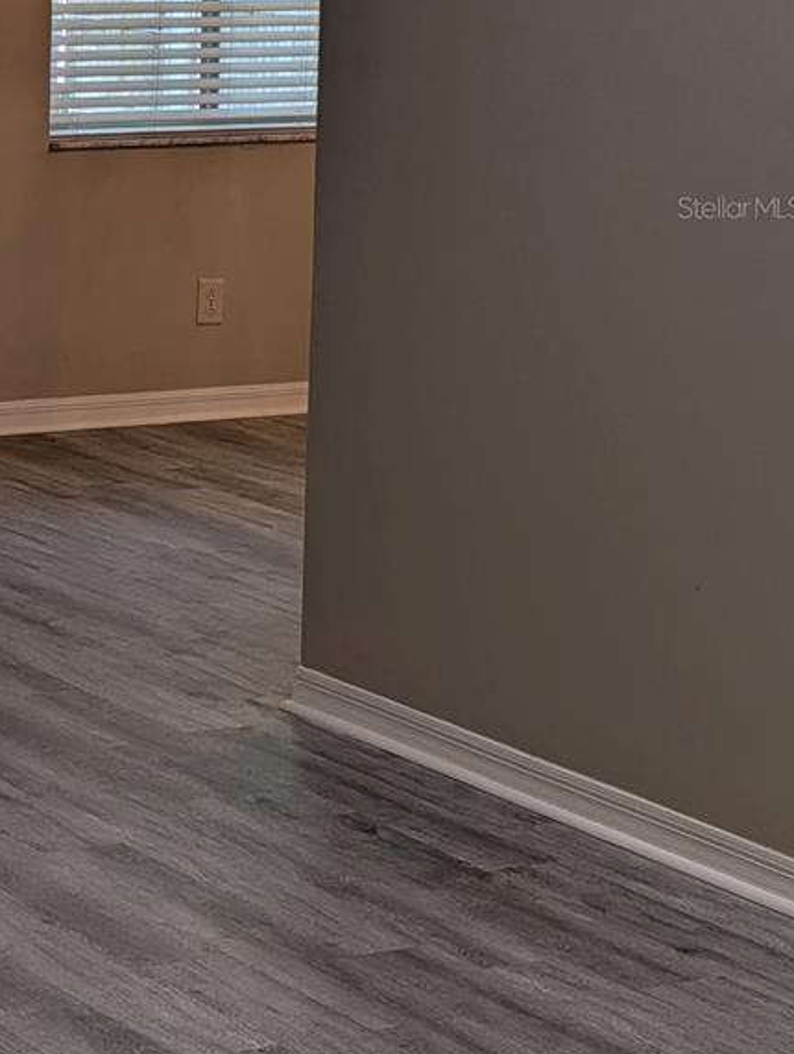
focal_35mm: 103
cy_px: 207
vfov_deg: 18.9
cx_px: -25
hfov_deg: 14.2
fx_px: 3142
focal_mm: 6.9
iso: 43
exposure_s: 1/120
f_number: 1.68
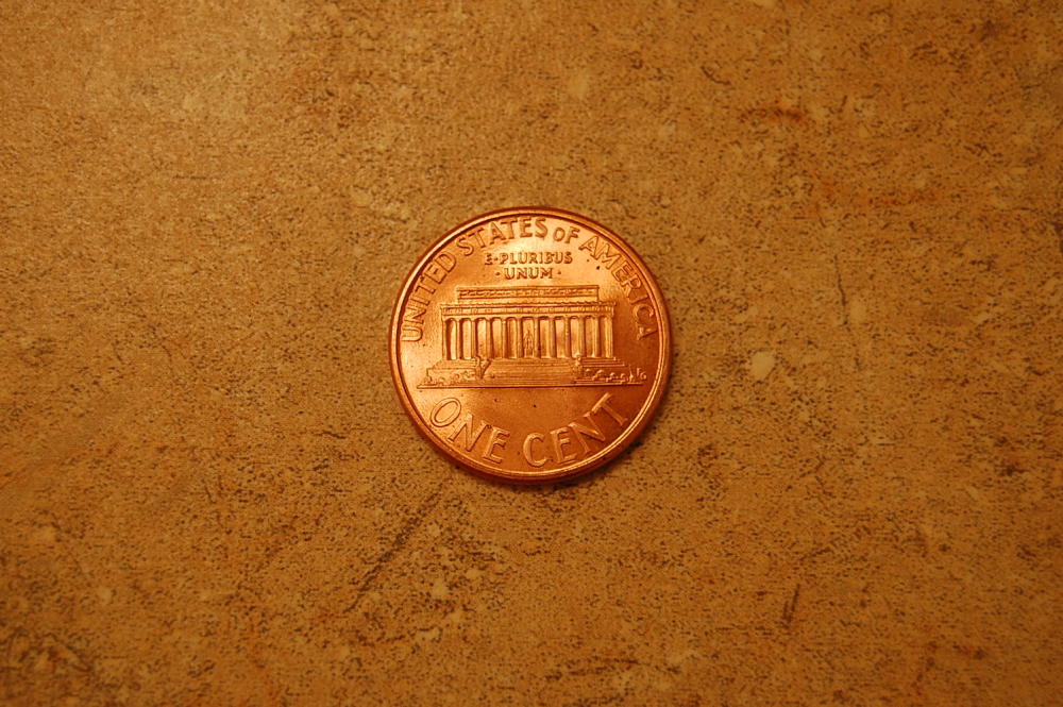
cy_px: 354
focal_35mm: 82
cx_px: 532
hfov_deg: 24.6
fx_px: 2434
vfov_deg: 16.5
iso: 400
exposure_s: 1/50
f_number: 5.6
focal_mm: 55
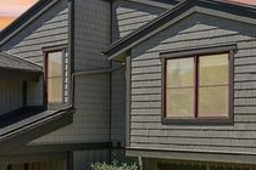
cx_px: 151
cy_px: 133
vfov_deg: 21.0
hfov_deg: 31.3
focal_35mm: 64
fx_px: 455
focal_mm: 21
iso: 100
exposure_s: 1/160
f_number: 8
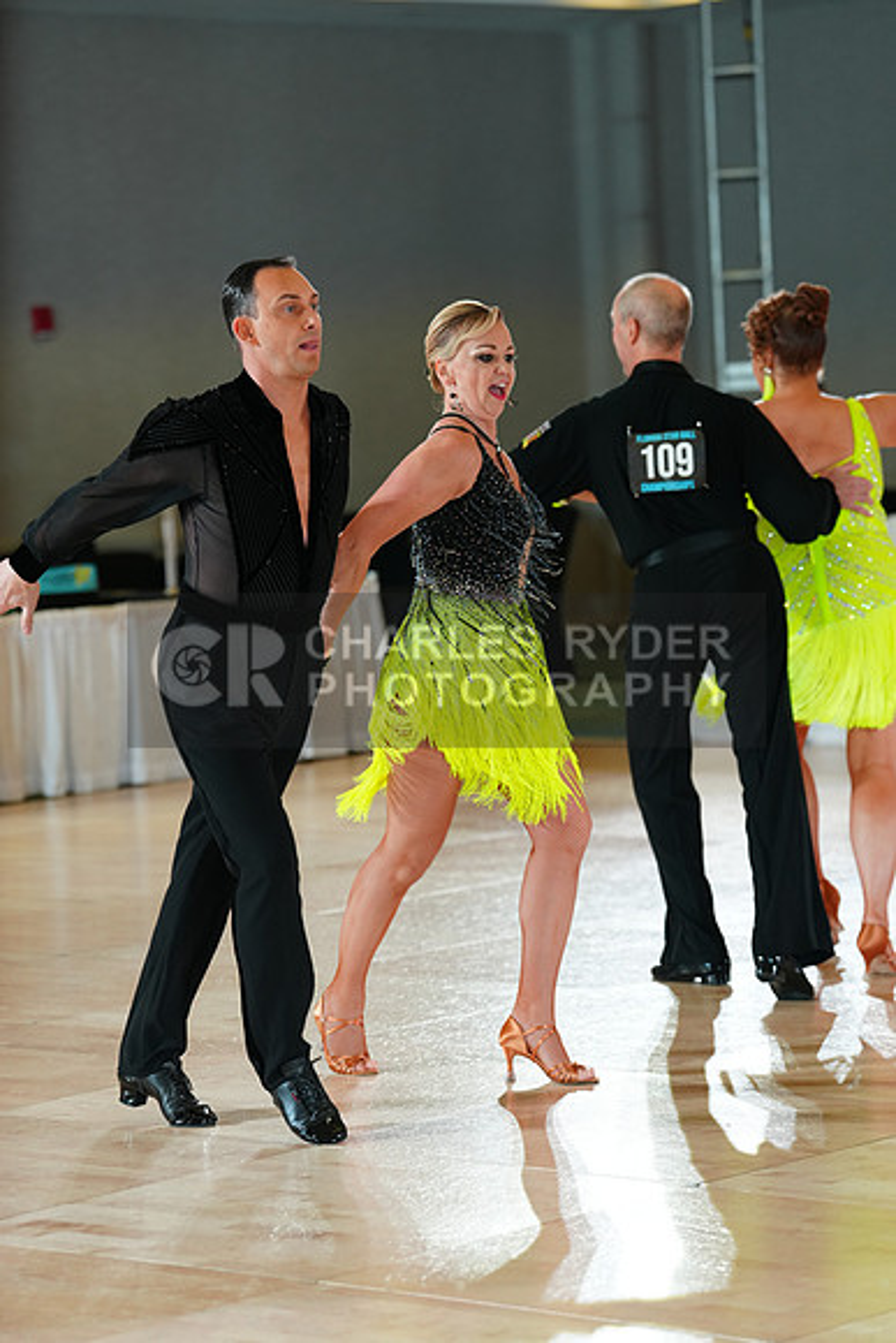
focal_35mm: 118
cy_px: 672
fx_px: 4402
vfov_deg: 17.3
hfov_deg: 11.6
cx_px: 448
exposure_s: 1/200
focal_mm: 118
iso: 800
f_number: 3.2
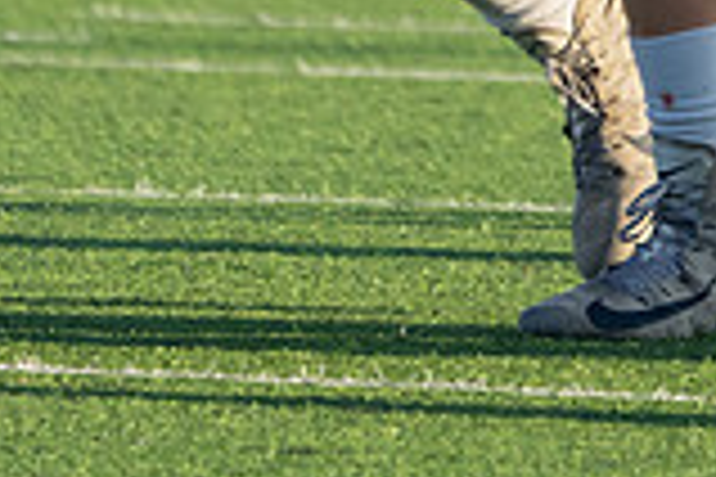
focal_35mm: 2185
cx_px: 1510
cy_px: -810
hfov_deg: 0.9
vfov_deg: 0.6
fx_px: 43454
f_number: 5.6
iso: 640
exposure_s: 1/1250
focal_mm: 400
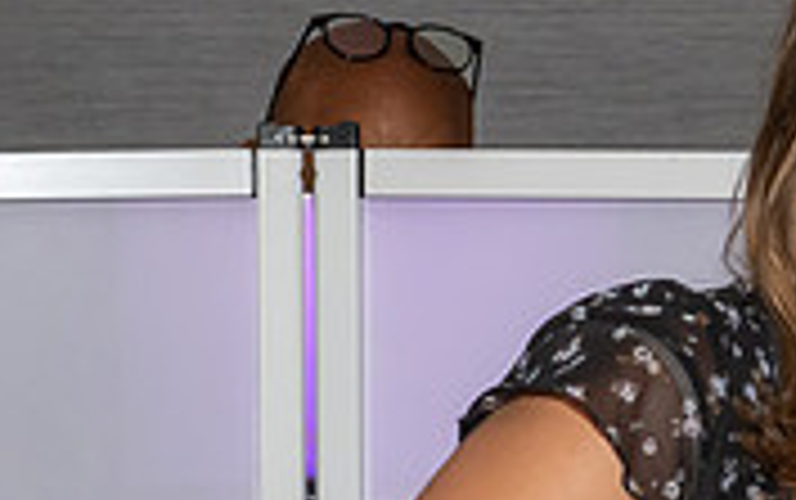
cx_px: 888
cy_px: 617
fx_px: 5624
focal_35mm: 259
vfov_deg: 5.1
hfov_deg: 8.0
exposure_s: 1/250
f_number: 7.1
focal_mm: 40
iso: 1000
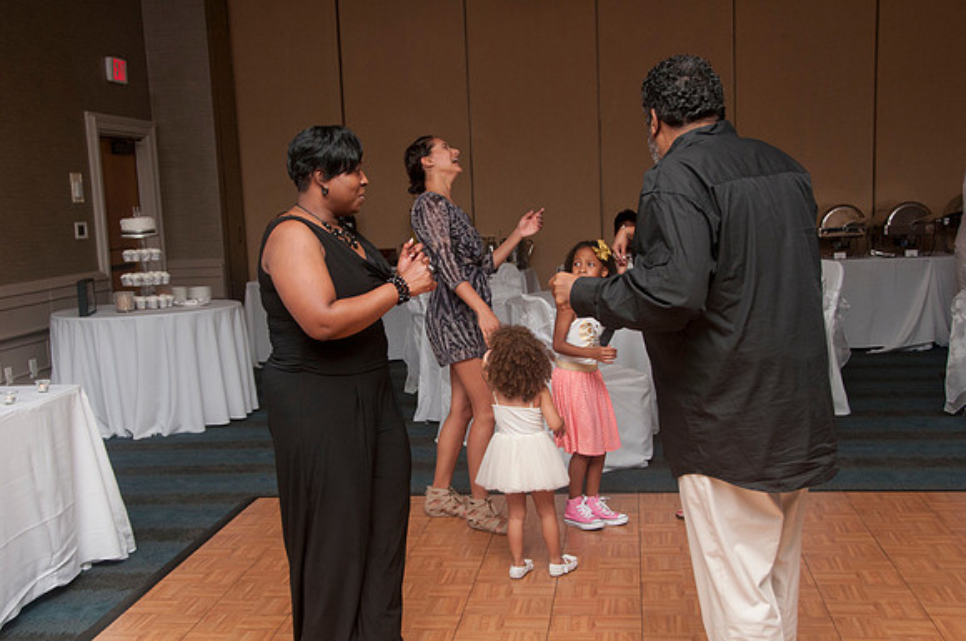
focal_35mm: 42
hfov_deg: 46.5
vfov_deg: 31.8
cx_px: 483
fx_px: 1125
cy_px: 320
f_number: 5.6
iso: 400
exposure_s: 1/125
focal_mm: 28
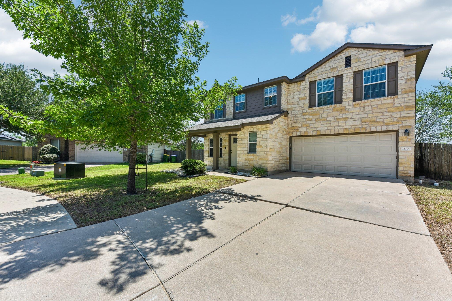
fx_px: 188
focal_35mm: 15
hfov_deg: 100.4
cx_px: 226
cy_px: 150
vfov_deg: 77.3
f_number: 8
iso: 100
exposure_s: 1/400
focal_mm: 15
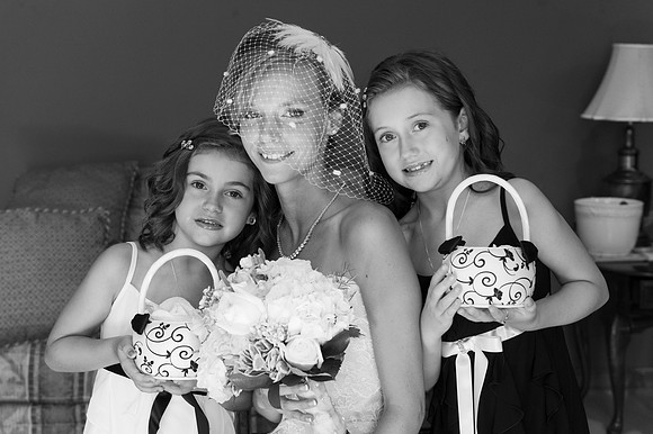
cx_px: 326
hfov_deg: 33.4
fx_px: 1088
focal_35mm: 60
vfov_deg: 22.6
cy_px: 217
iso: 1000
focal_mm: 60
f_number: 5.6
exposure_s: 1/80
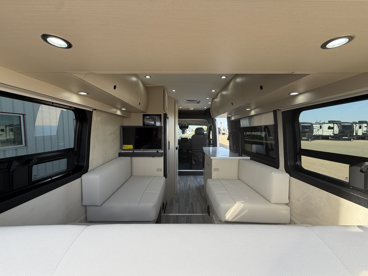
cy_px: 138
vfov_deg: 85.7
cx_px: 184
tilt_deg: -2.6
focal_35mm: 14
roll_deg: +0.4
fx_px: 149
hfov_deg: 102.1
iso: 40
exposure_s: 1/188
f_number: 2.2
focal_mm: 2.22
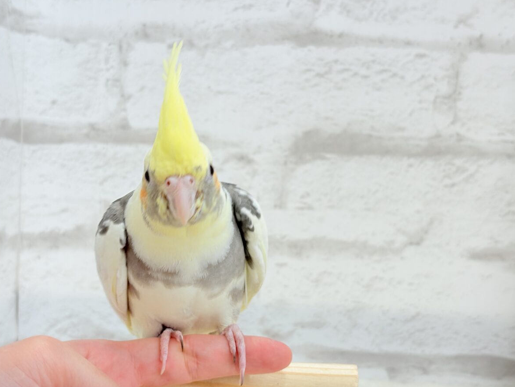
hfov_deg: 36.2
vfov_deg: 27.5
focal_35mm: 53
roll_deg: -1.4
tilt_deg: -2.5
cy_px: 193
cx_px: 256
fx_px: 789
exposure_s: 1/50
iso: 25
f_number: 1.6
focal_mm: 5.96
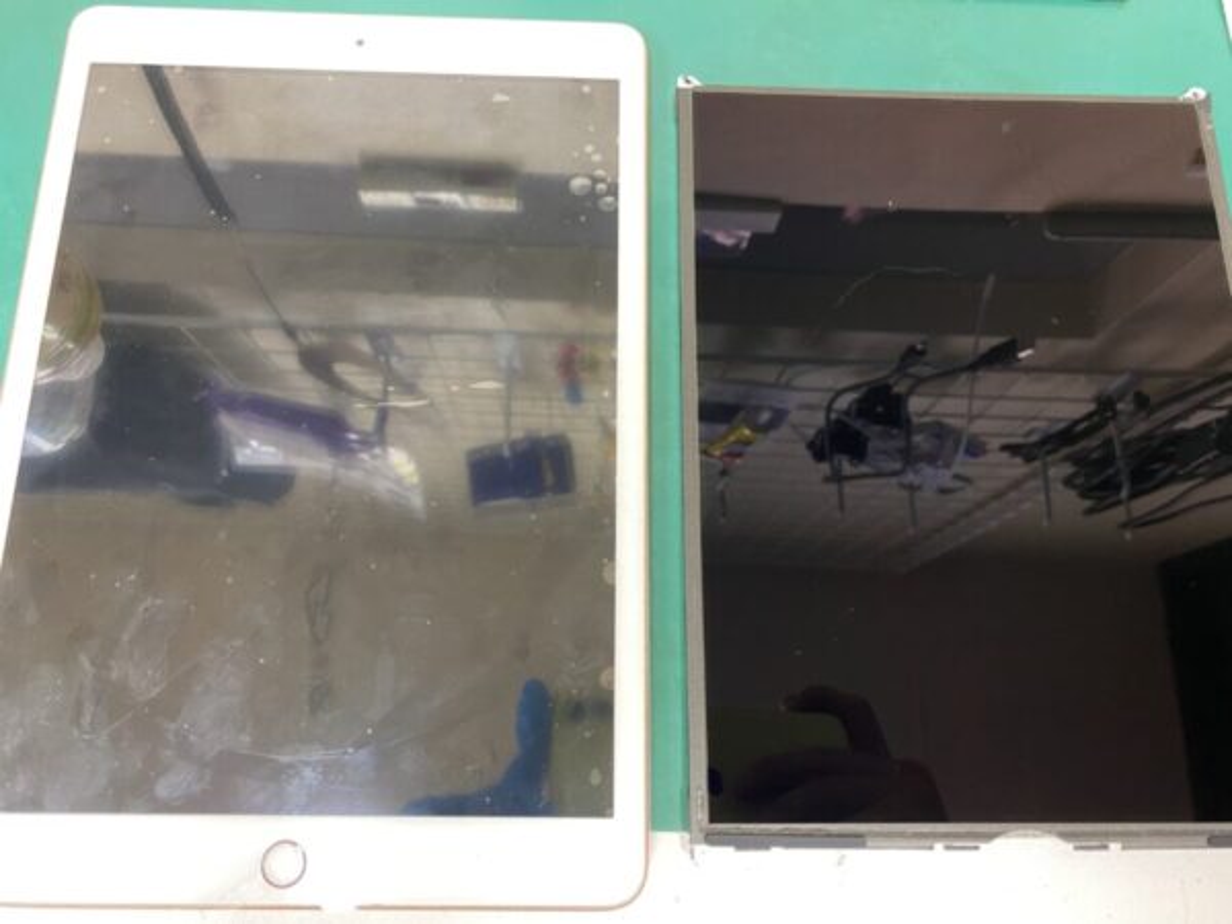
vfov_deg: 53.1
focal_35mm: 26
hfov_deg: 67.3
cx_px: 616
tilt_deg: -74.4
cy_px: 462
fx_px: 925
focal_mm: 4.25
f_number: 1.8
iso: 200
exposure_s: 1/50
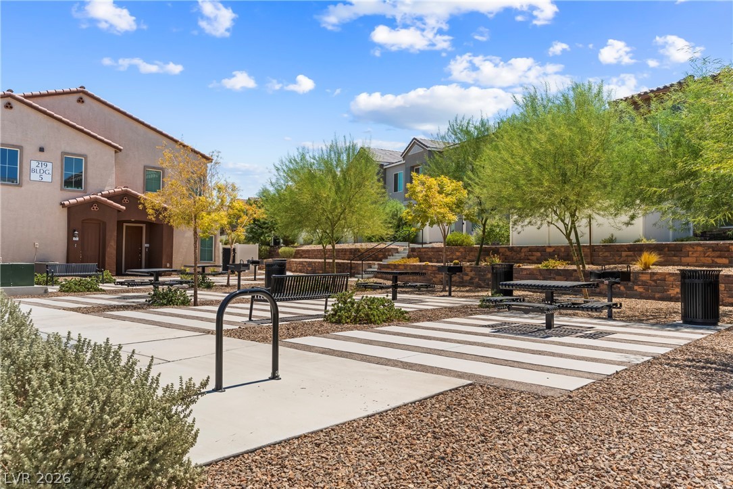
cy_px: 244
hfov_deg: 65.5
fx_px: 570
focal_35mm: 28
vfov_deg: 46.4
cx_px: 366
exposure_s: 1/8000
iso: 400
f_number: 8
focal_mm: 28
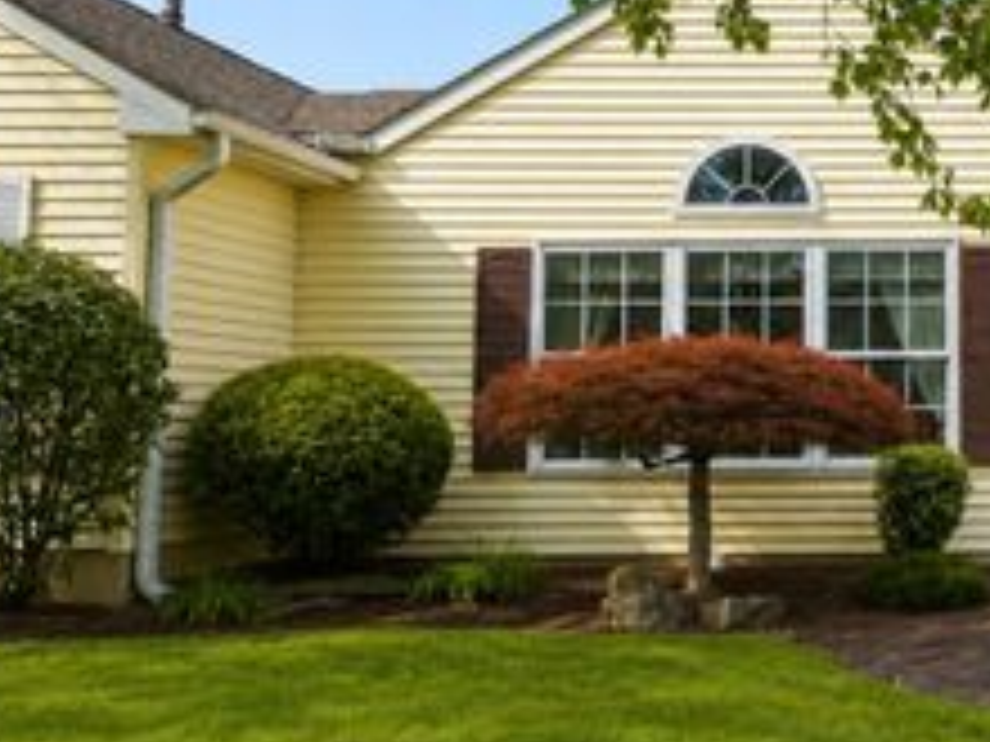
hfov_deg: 34.2
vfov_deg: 29.6
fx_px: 1404
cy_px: 304
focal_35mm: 49
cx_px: 1058
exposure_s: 1/125
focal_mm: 22.5
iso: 100
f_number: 9
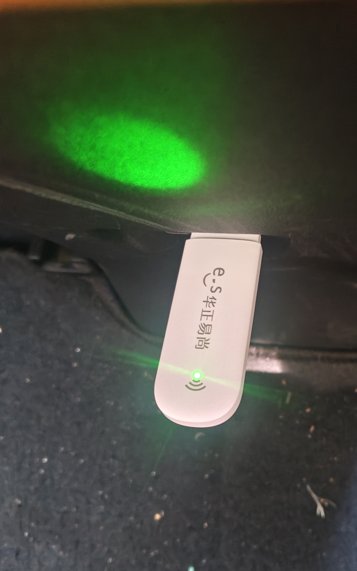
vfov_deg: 60.5
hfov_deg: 39.4
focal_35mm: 31
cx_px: 271
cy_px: 352
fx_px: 483
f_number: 1.88
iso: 6579
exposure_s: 1/14.3
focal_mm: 5.56
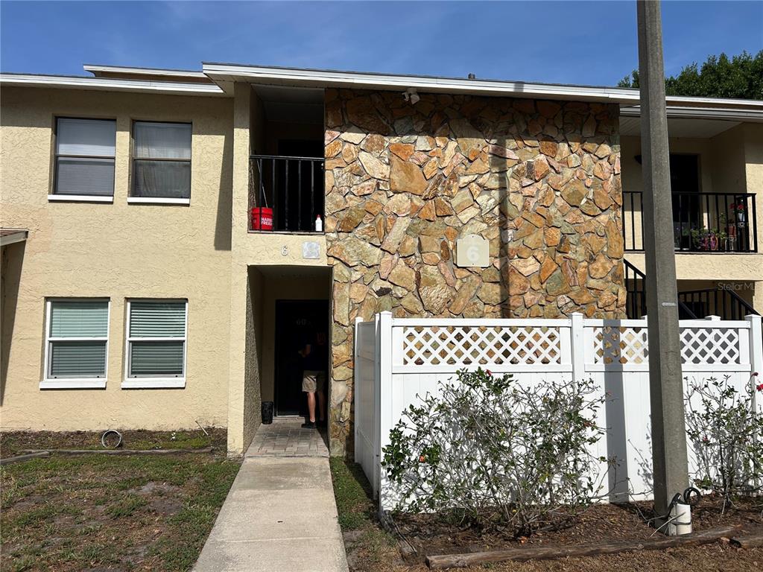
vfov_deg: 53.1
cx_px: 382
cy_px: 286
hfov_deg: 67.3
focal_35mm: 26
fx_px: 573
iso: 50
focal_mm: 5.7
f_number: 1.5
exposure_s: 1/8000
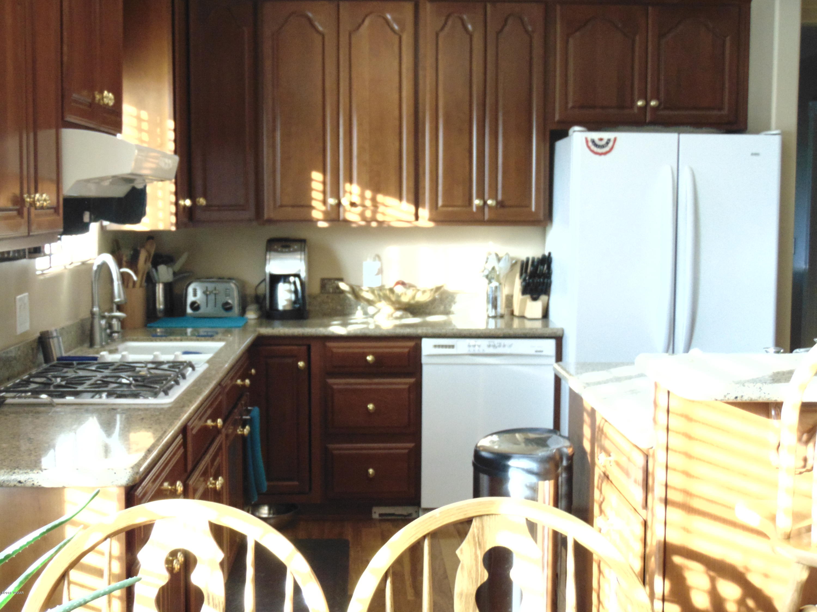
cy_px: 306
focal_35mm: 50
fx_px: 1180
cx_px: 408
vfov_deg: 29.1
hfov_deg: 38.2
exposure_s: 1/30
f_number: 3.5
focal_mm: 9
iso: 320
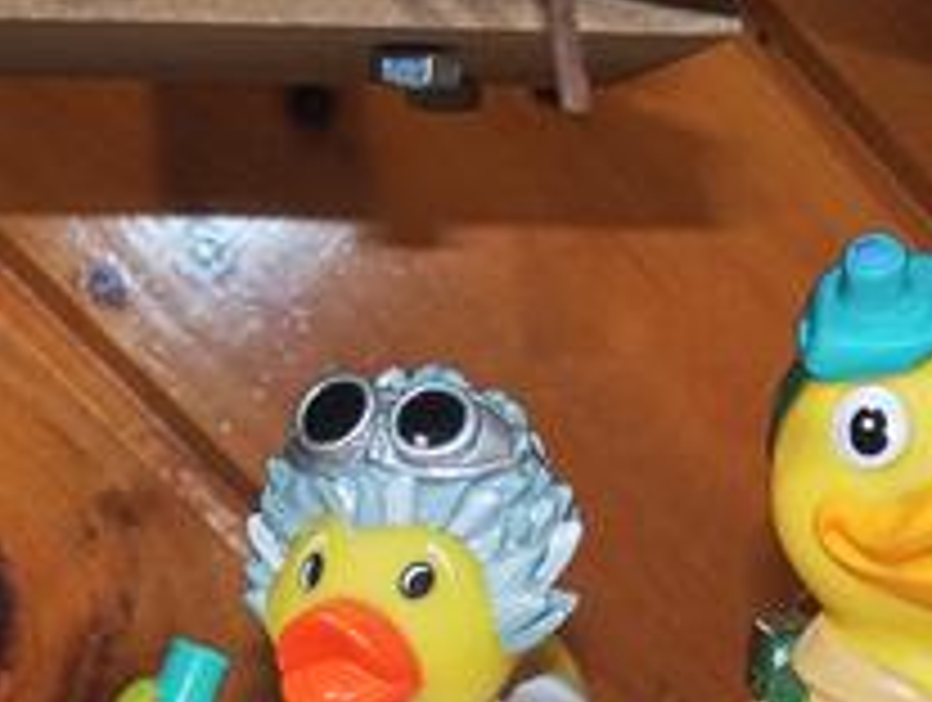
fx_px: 2185
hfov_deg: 24.1
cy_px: 590
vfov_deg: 18.1
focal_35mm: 81
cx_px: 464
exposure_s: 1/40
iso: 400
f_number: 2.8
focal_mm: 9
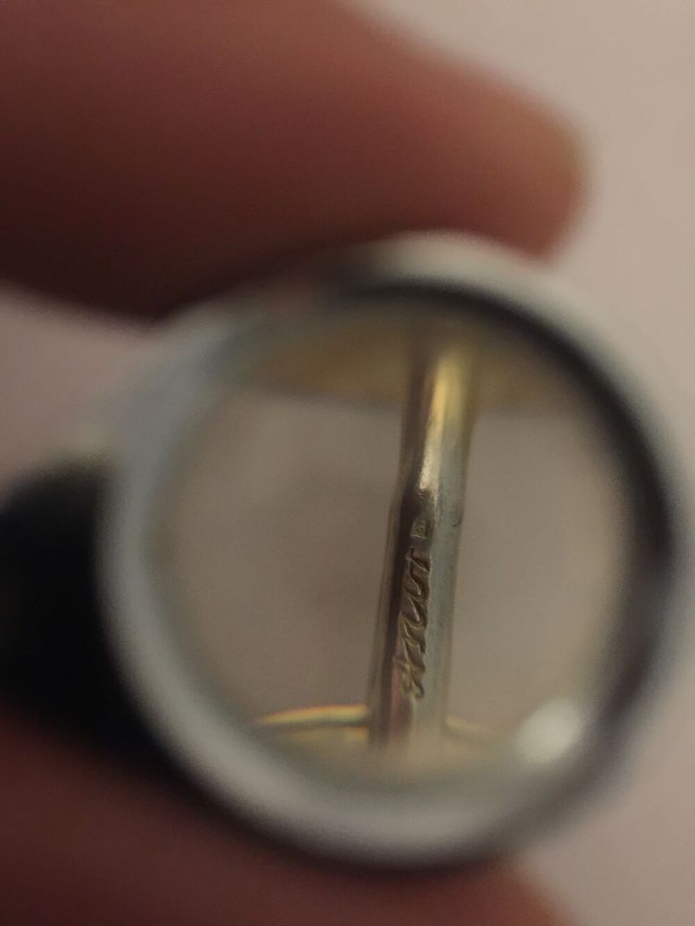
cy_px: 463
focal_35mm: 29
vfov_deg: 61.7
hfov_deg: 48.2
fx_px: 776
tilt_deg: -78.2
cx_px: 348
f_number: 2.2
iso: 125
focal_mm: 4.15
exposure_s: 1/4
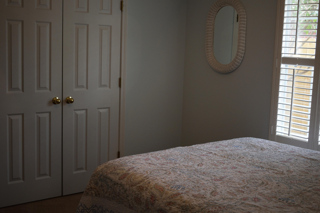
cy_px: 106
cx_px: 160
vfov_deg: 28.1
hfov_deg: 41.1
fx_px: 427
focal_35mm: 48
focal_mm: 32
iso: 400
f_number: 4.5
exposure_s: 1/80
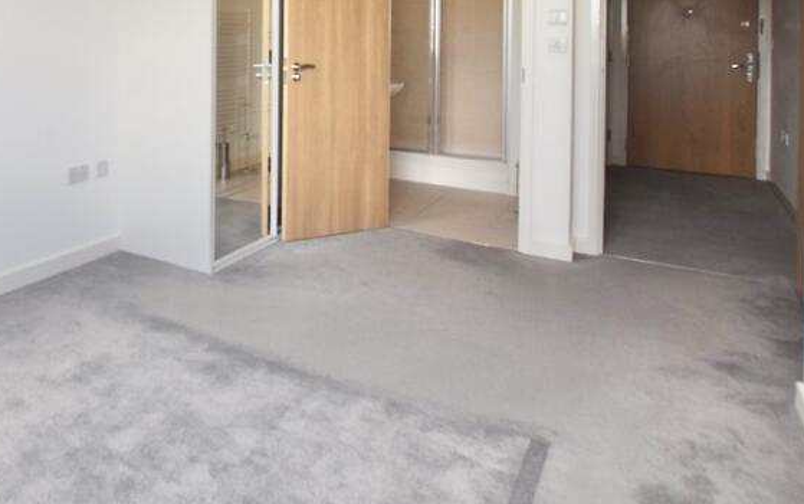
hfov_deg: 60.1
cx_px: 141
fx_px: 614
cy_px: 29
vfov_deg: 40.4
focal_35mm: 28
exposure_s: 1/125
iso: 640
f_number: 5.6
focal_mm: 10
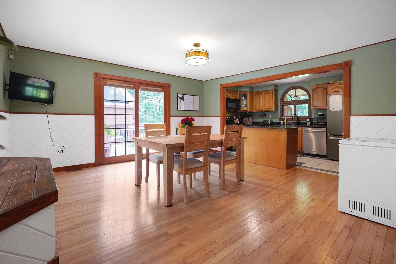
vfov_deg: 72.0
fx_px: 181
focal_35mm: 16
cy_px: 132
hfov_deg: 95.0
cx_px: 198
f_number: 1.8
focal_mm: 11
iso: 160
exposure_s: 1/80
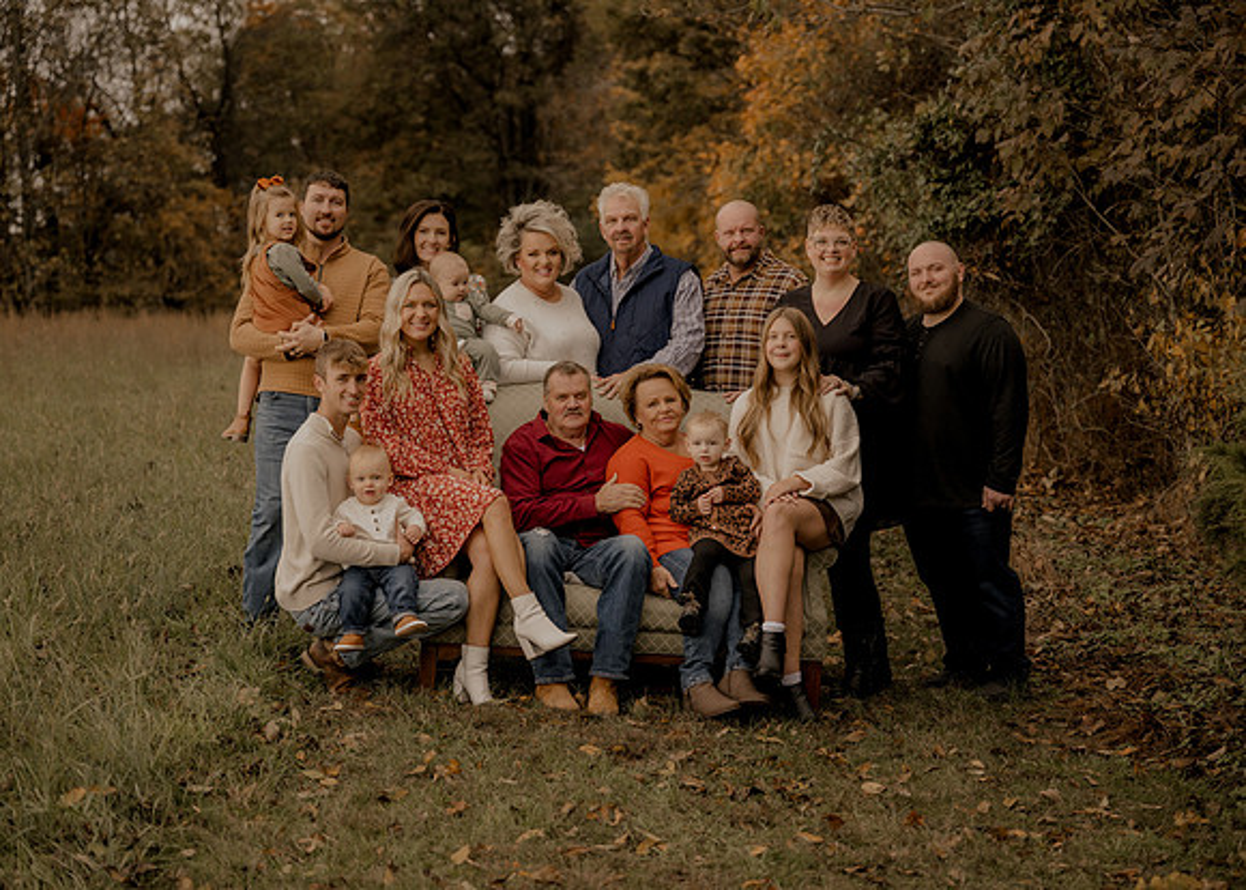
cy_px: 445
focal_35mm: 70
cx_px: 626
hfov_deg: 28.3
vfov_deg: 20.4
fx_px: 2473
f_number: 2.8
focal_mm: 65
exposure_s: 1/125
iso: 160
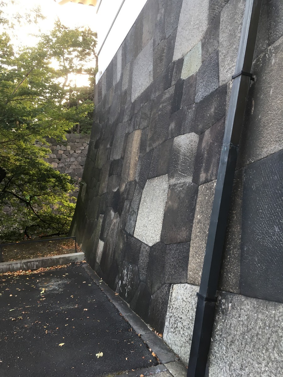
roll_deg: +2.3
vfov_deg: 61.7
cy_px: 188
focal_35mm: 29
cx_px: 142
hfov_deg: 48.2
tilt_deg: -0.4
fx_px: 316
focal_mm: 4.15
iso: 25
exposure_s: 1/40
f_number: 2.2
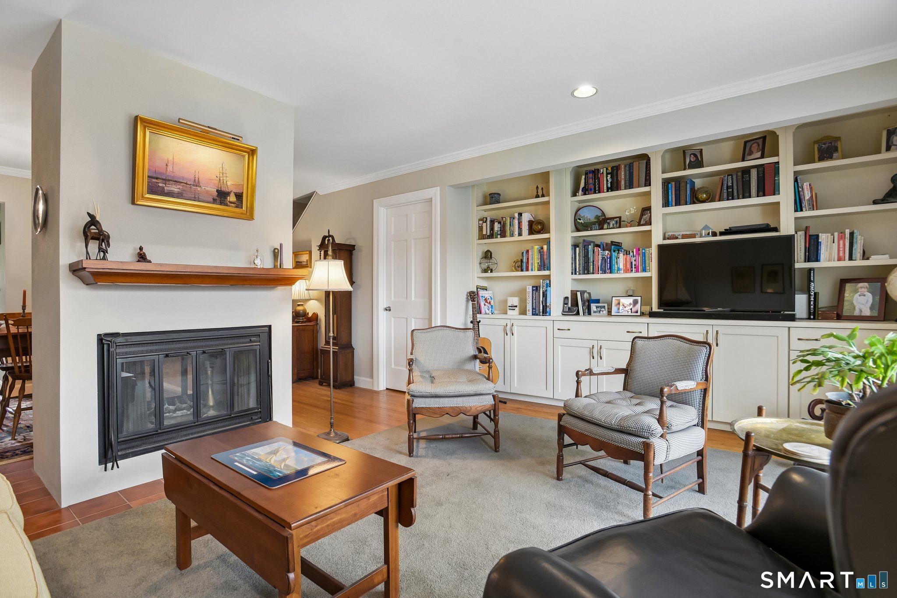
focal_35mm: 17
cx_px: 448
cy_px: 299
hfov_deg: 93.3
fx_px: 424
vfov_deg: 70.4
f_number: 11
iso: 400
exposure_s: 1/10
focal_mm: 17
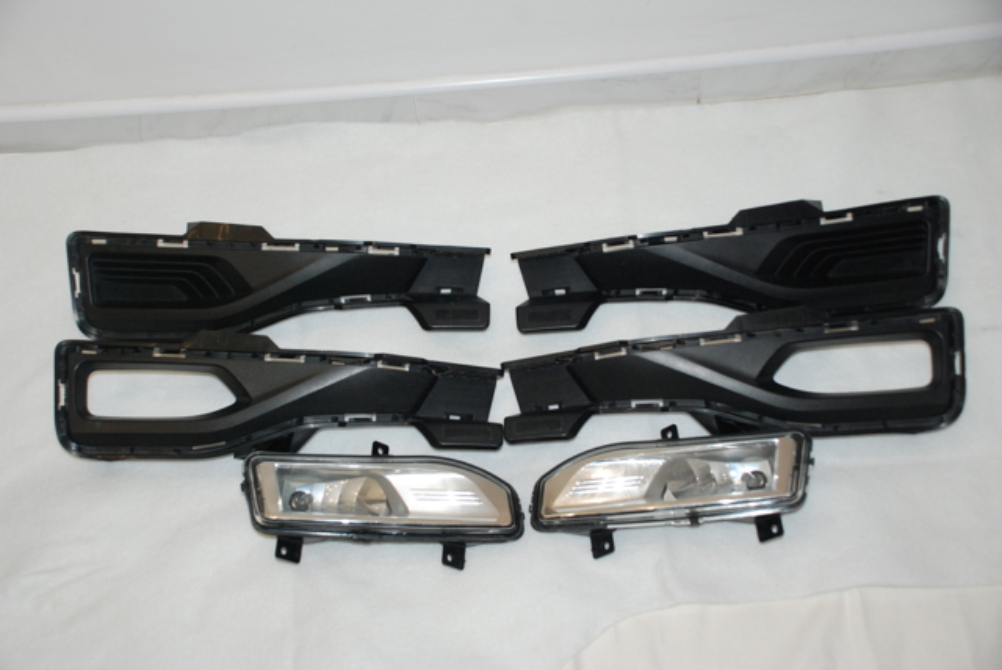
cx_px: 501
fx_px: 1295
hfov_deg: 42.3
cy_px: 335
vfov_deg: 29.0
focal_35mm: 46
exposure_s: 1/60
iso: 640
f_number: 4.5
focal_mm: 31
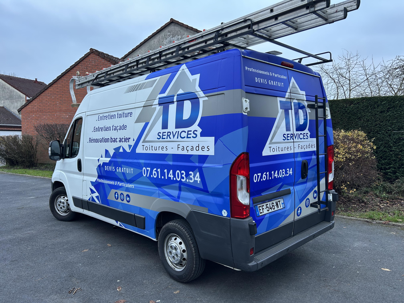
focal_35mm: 26
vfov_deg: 53.1
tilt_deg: -2.7
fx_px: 303
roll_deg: -1.0
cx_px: 202
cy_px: 152
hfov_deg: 67.3
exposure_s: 1/121
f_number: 1.5
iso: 40
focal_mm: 5.7
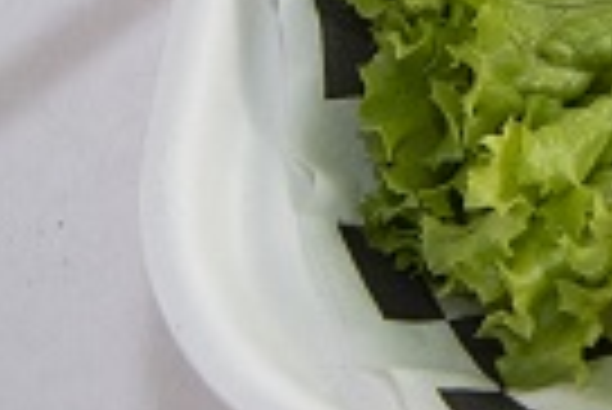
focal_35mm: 403
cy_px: -768
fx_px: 6858
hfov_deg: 5.0
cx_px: 1449
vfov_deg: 3.4
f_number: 9
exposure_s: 1/100
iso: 640
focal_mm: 55
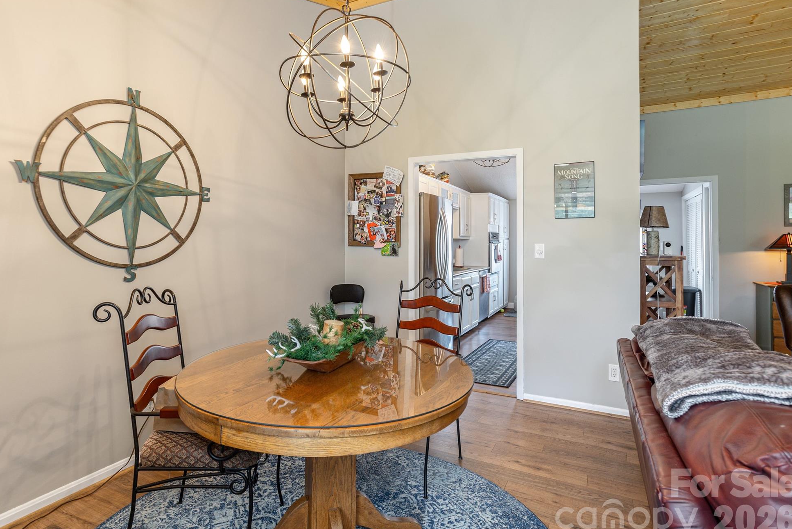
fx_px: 396
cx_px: 382
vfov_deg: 67.4
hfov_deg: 90.0
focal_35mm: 18
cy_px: 269
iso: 320
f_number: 7.1
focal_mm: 17
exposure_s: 1/30
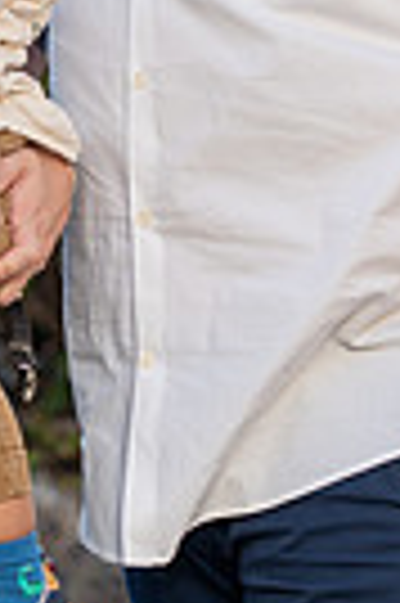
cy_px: 104
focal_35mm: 279
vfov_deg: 7.4
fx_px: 4662
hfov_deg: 4.9
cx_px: 18
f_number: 4
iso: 160
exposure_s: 1/200
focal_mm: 83
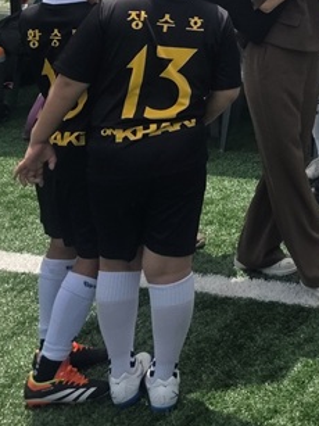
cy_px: -160
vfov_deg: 19.7
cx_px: 571
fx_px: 1107
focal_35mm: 90
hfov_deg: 14.5
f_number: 1.7
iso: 80
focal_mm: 6.3
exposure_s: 1/5958
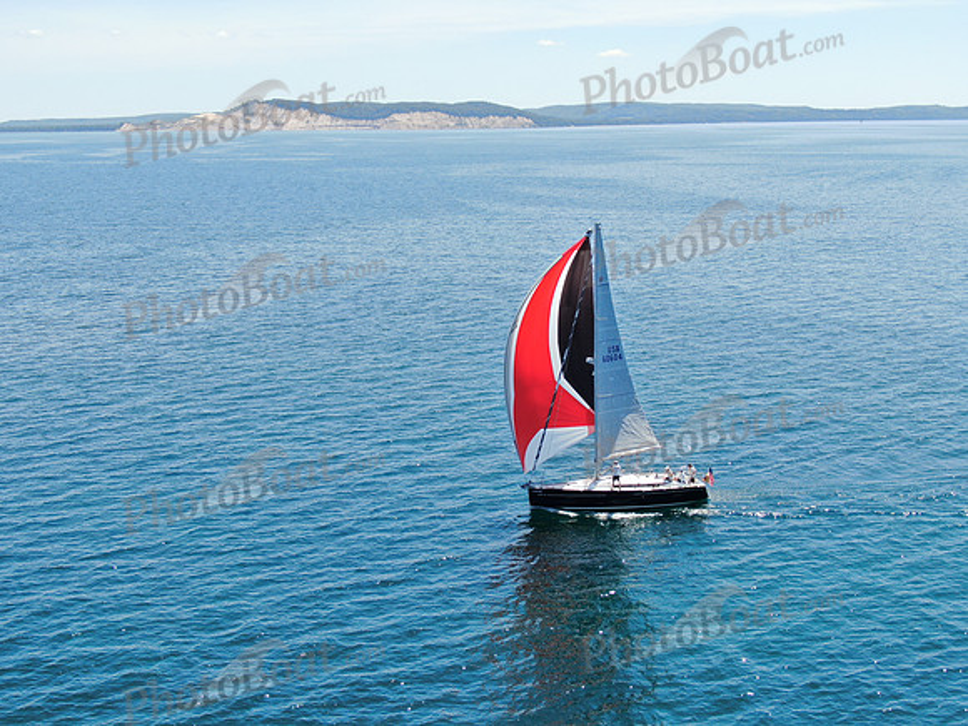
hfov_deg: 39.7
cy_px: 363
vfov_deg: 30.3
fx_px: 1342
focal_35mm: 48
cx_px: 484
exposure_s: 1/500
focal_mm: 8.6
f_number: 3.8
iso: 100
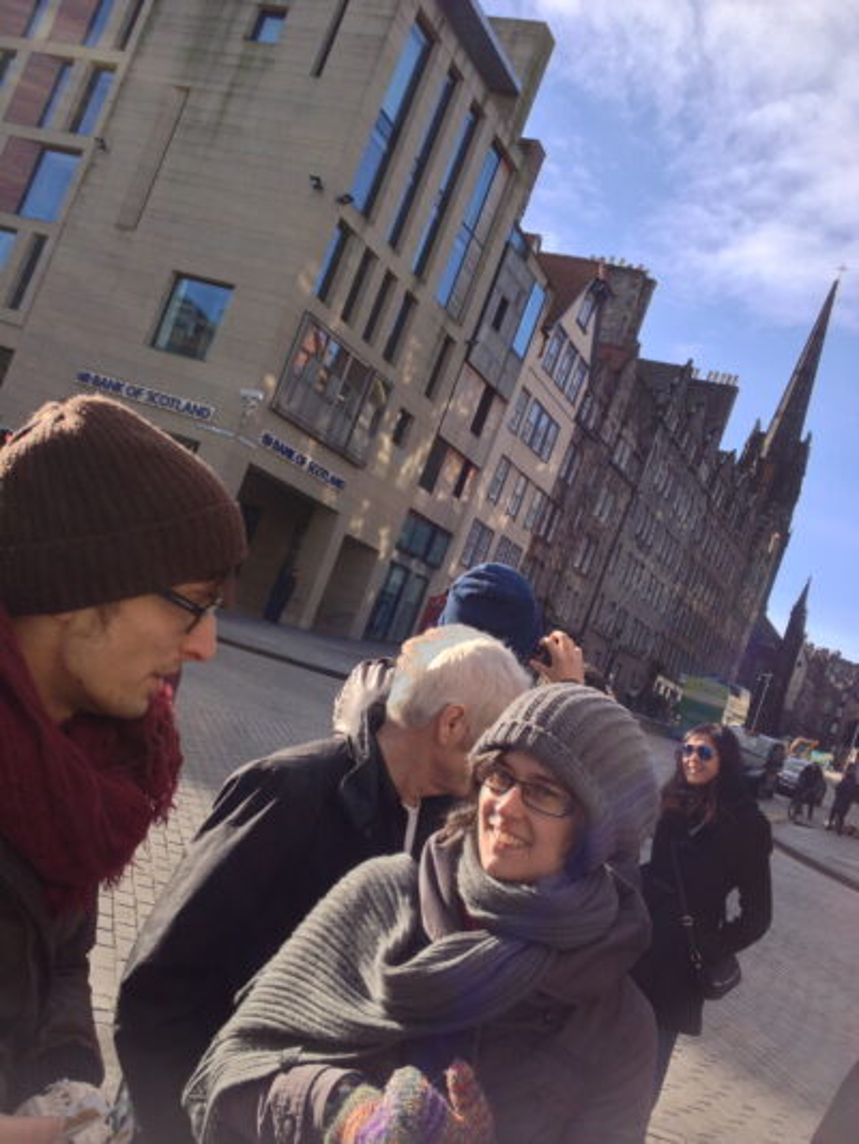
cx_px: 430
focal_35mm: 35
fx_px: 1158
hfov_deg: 40.7
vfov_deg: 52.6
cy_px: 572
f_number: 2.4
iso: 50
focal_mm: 4.28
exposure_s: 1/620
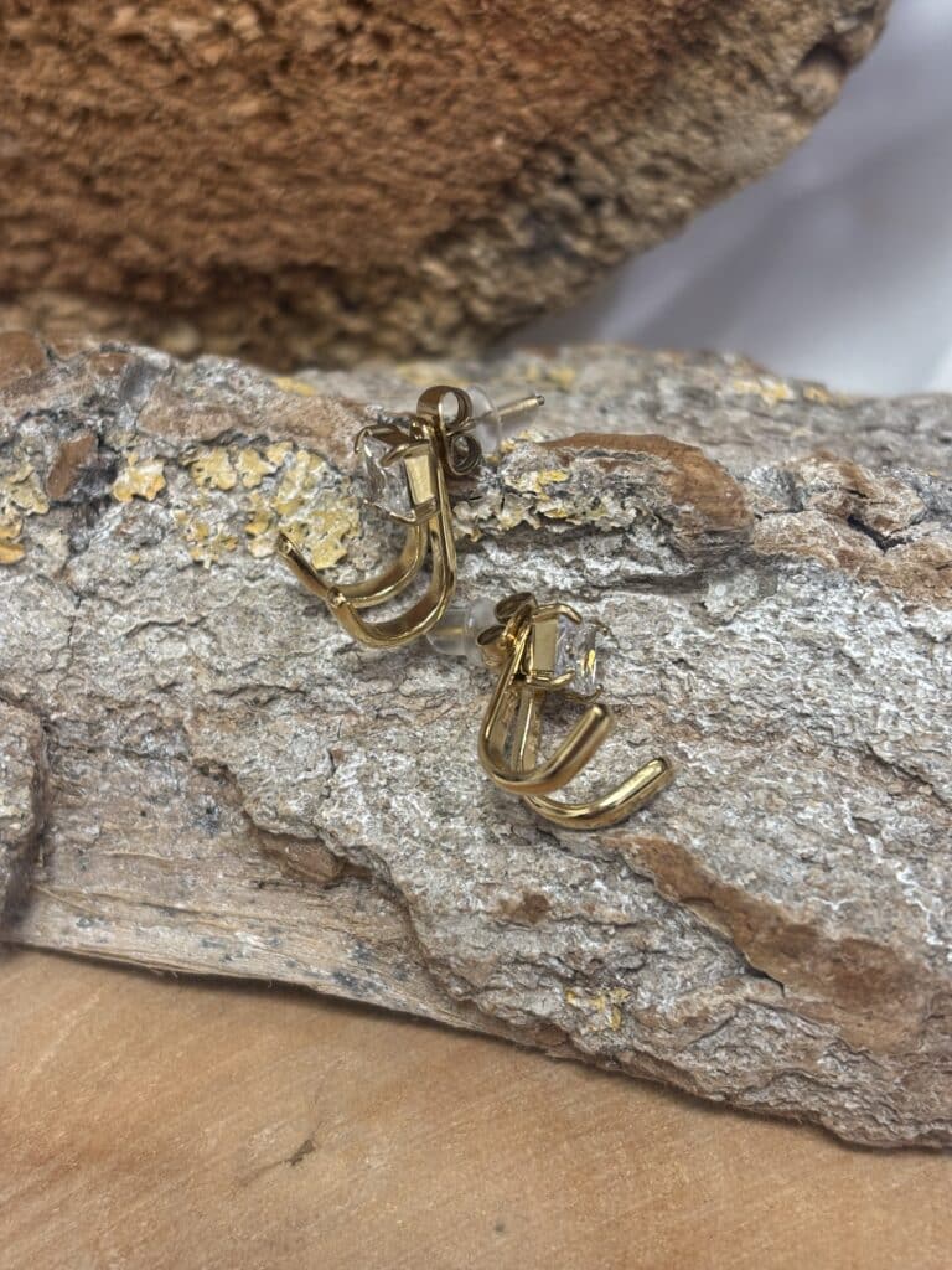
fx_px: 1907
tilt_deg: -52.4
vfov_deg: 36.8
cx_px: 476
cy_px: 635
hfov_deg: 28.0
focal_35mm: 52
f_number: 1.6
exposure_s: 1/50
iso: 64
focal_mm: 5.96
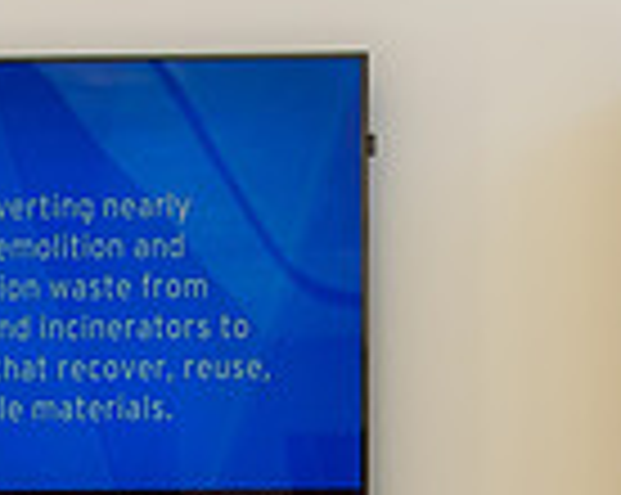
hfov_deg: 20.0
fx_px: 1744
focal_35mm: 95
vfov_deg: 15.7
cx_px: 482
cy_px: 551
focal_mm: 24
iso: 200
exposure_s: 1/800
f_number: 3.2
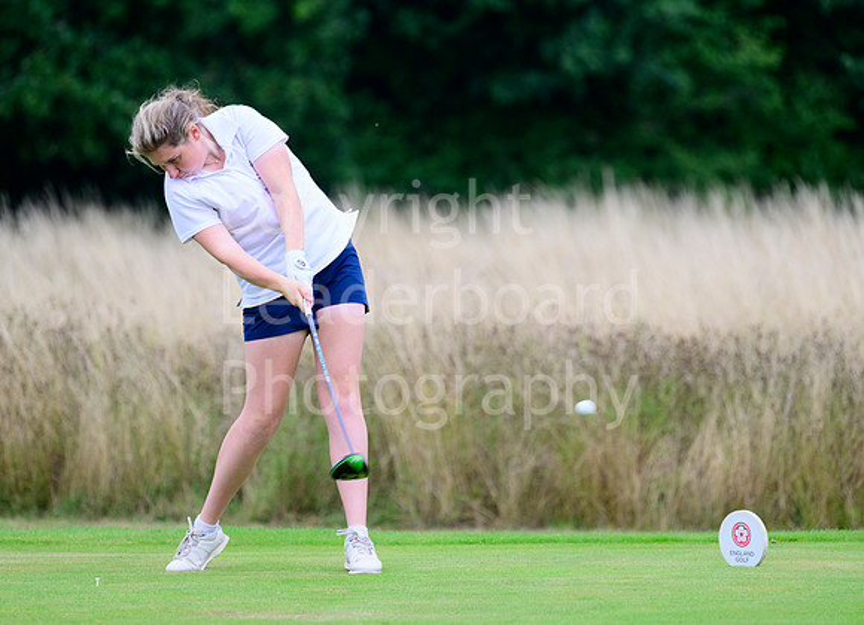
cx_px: 418
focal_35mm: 391
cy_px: 276
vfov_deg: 3.7
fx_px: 9631
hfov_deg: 5.1
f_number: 5.3
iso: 1250
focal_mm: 300
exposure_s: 1/2000
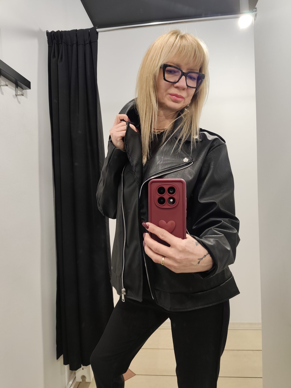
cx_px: 146
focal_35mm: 23
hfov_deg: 58.9
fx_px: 258
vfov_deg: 73.9
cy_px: 194
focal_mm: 6.19
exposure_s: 1/33.3
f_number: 1.65
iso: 250
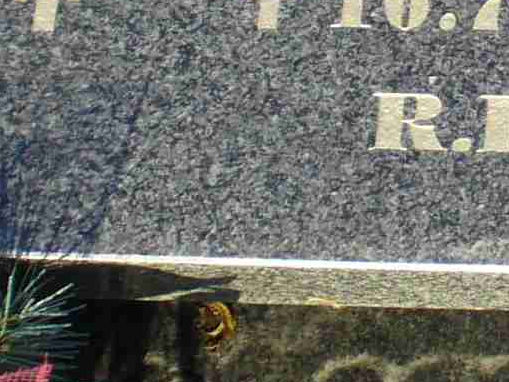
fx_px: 2736
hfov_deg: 10.5
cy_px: 19
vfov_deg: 8.0
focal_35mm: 186
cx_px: 607
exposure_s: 1/400
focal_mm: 6.1
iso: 80
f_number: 2.8
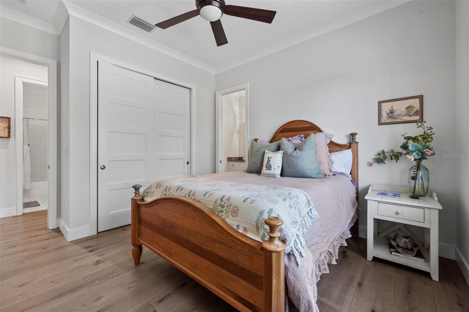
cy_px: 156
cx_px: 234
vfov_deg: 81.2
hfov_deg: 104.3
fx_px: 182
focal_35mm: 14
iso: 200
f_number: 9
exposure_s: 1
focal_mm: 14
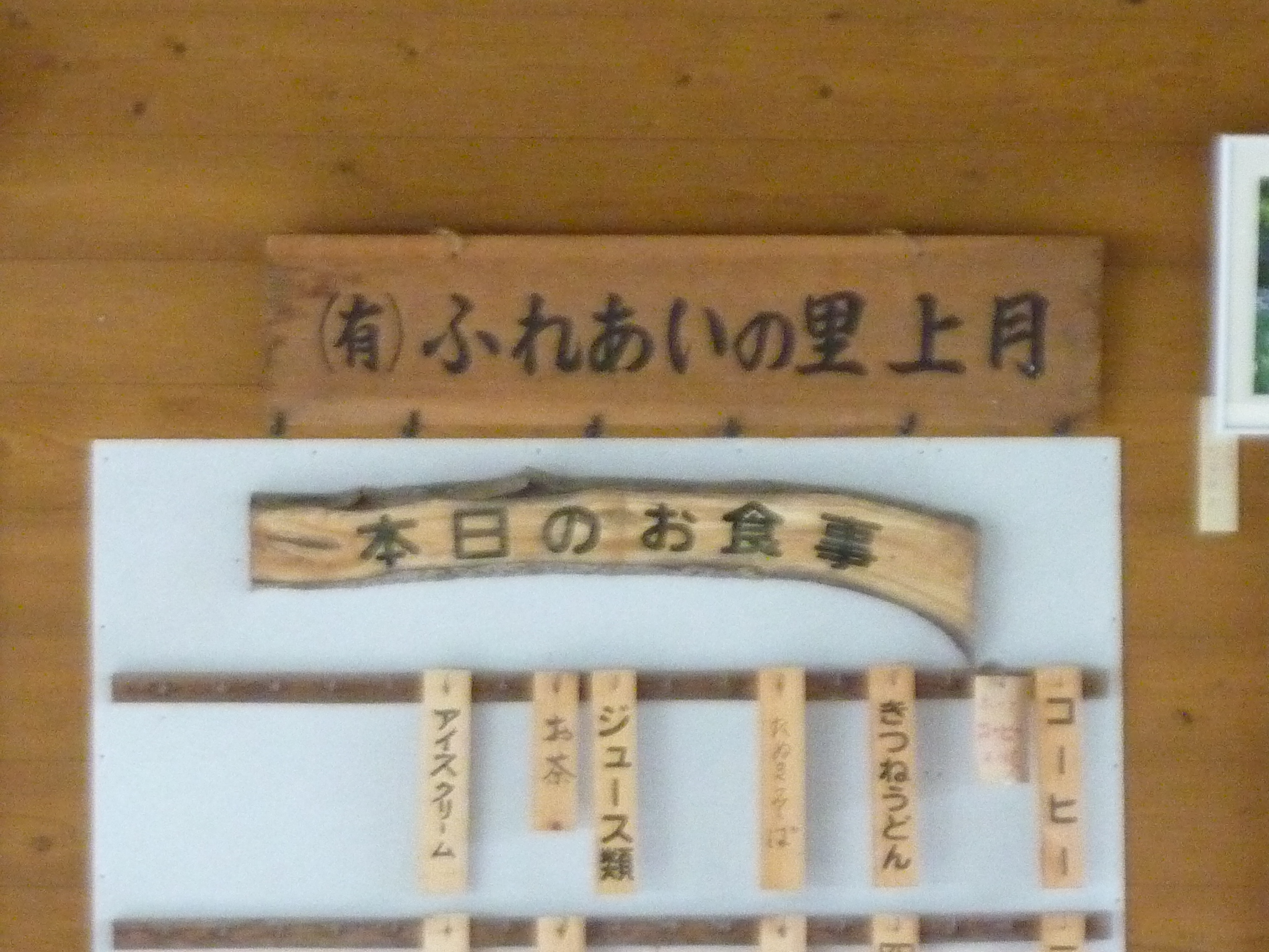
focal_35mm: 173
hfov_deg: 11.4
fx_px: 6342
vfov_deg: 8.6
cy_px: 476
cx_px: 634
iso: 800
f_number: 4.3
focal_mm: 15.8
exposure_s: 1/50
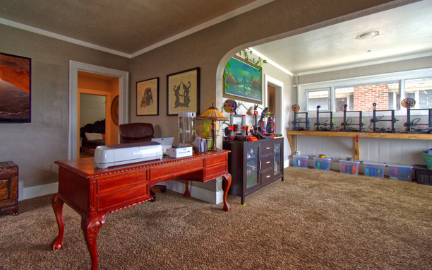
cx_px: 215
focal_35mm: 16
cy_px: 126
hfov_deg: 97.8
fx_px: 188
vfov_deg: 71.1
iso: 400
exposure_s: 1/50
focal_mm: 10
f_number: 7.1
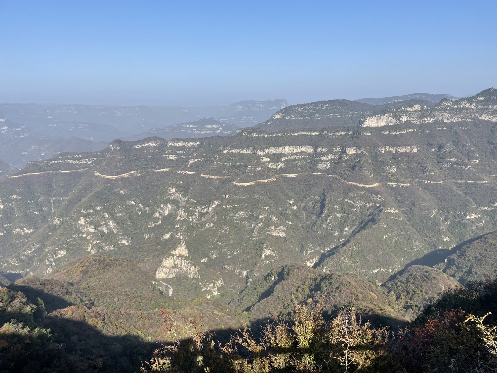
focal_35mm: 26
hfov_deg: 67.3
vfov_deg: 53.1
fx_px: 373
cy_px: 186
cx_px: 248
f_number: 1.6
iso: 32
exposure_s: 1/3125
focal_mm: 4.2
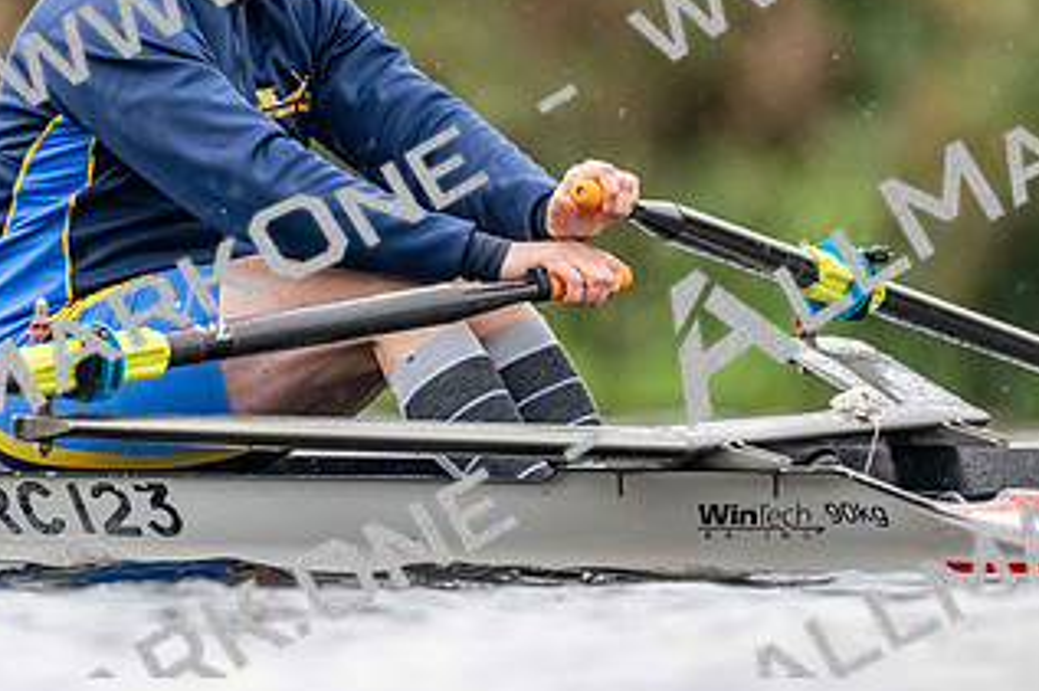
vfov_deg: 1.2
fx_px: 31700
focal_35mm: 1099
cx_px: 390
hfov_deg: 1.9
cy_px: 116
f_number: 4
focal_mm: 600
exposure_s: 1/2500
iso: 5000
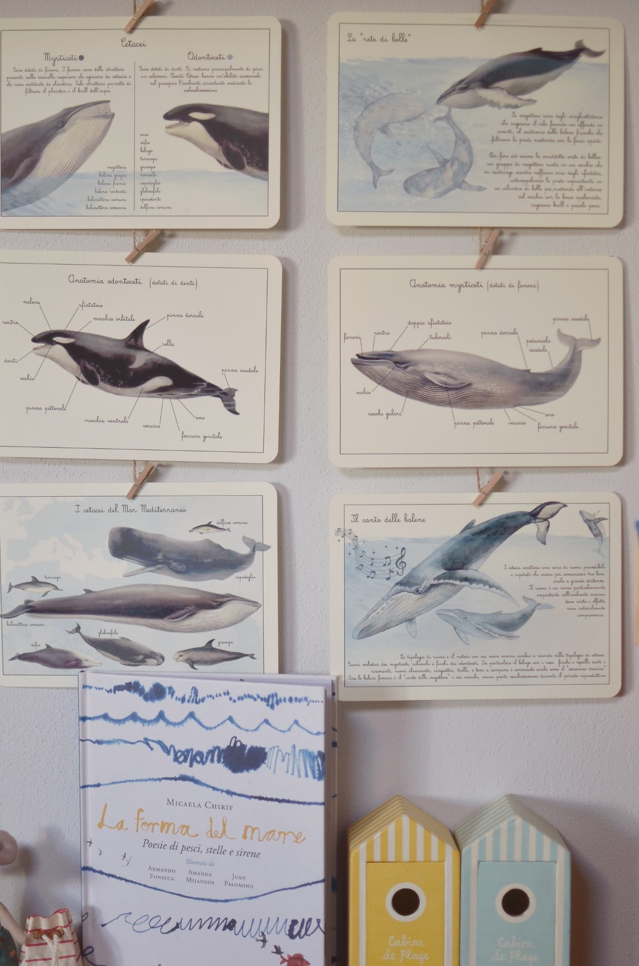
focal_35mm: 52
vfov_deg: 37.9
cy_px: 483
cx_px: 320
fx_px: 1404
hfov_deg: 25.6
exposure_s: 1/100
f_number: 1.8
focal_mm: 35
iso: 220
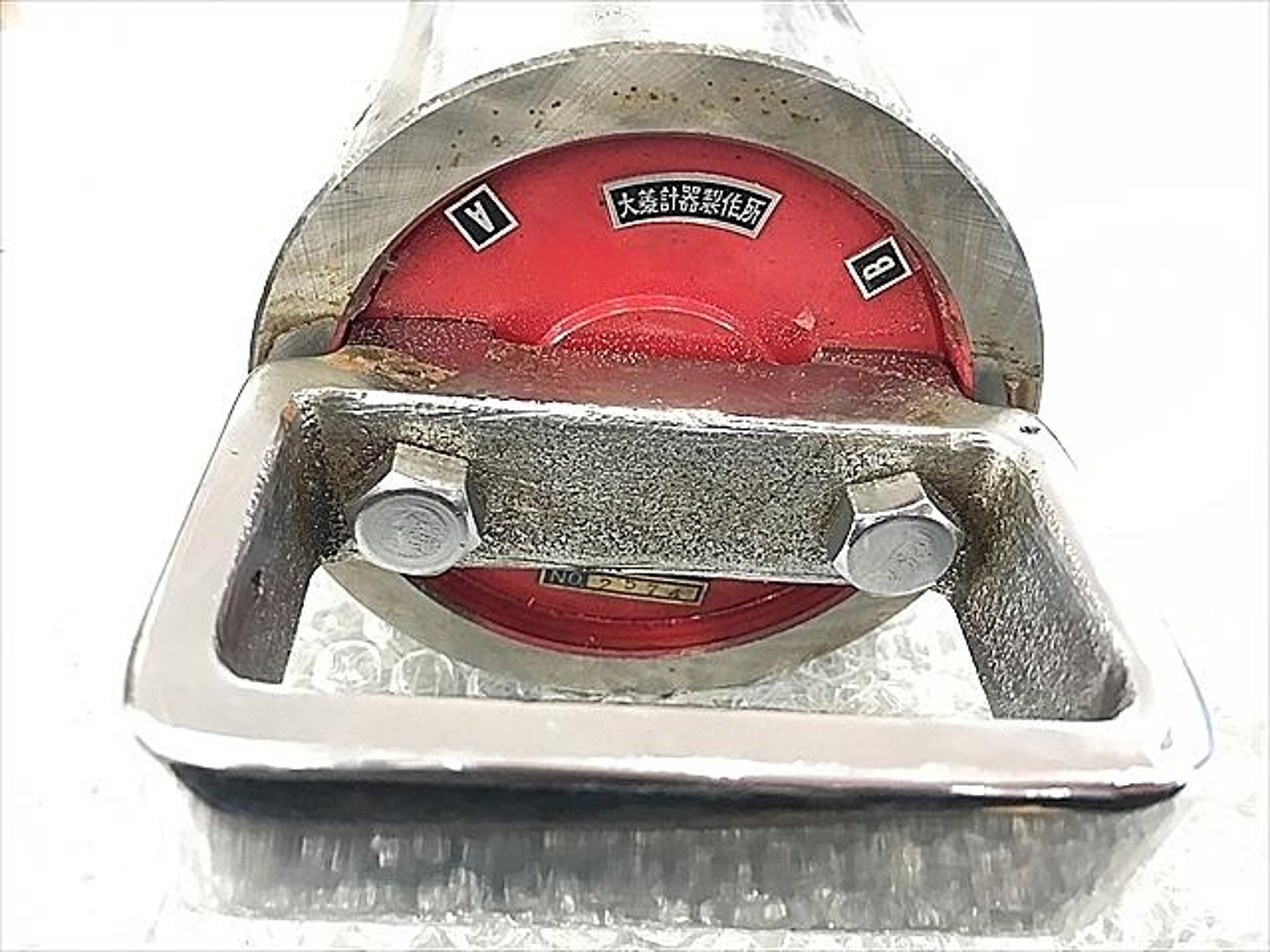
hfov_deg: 63.4
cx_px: 635
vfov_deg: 49.7
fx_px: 1027
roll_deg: +4.2
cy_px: 476
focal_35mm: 28
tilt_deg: -39.7
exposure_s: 1/15
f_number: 1.8
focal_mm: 3.99
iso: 40
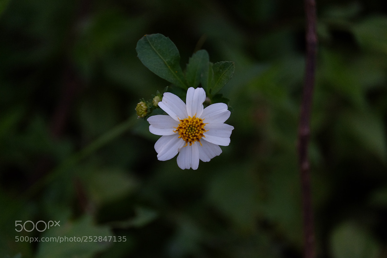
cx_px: 194
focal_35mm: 300
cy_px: 129
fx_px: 3224
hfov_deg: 6.9
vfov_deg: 4.6
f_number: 4.8
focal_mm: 200
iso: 1600
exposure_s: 1/125
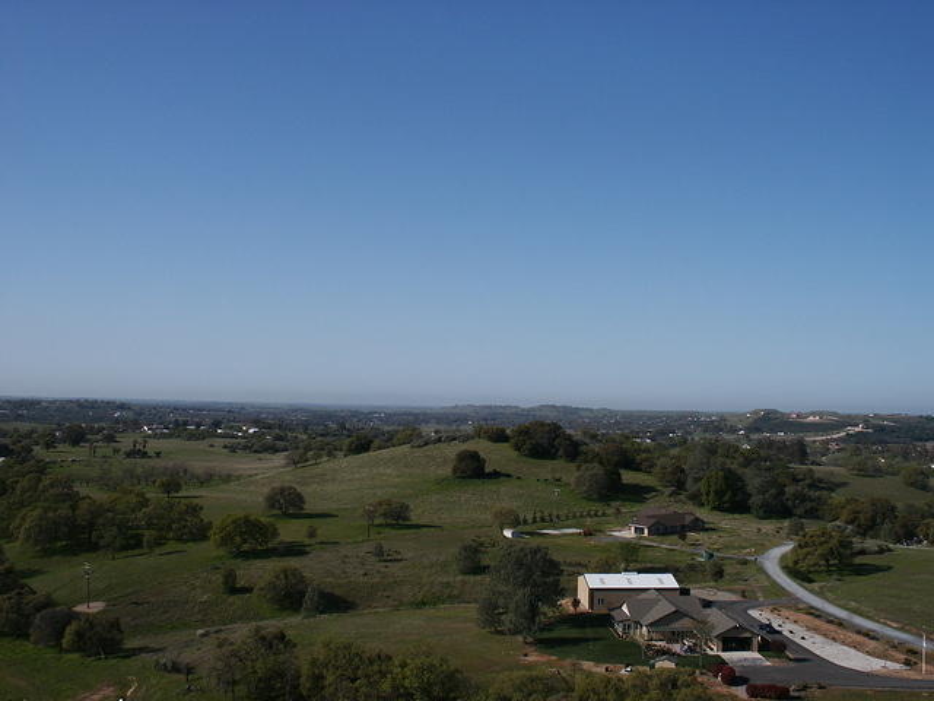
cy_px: 350
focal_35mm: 35
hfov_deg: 52.6
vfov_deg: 40.7
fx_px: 944
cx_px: 467
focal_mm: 7.18
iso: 64
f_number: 6.7
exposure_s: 1/500
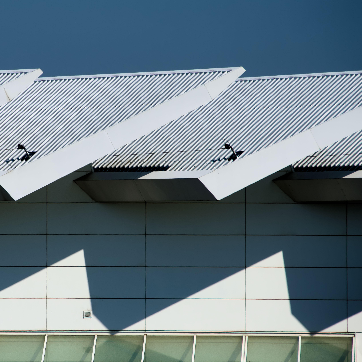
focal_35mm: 481
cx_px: 89
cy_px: 181
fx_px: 5691
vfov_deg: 3.6
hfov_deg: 3.6
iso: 100
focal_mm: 250
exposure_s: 1/800
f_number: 7.1
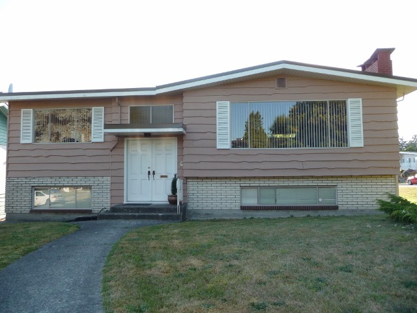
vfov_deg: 49.7
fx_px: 337
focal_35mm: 28
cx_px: 208
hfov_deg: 63.4
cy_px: 156
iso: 100
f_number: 3.3
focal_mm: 4.7
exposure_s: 1/160
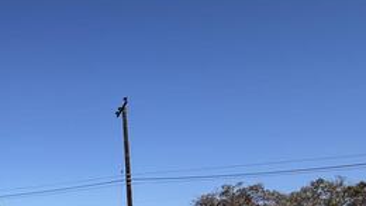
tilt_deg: +2.9
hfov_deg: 31.1
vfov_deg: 23.2
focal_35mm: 47
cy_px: 248
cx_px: -137
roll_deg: +0.8
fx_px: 456
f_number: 2.2
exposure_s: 1/1125
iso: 20
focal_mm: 2.22
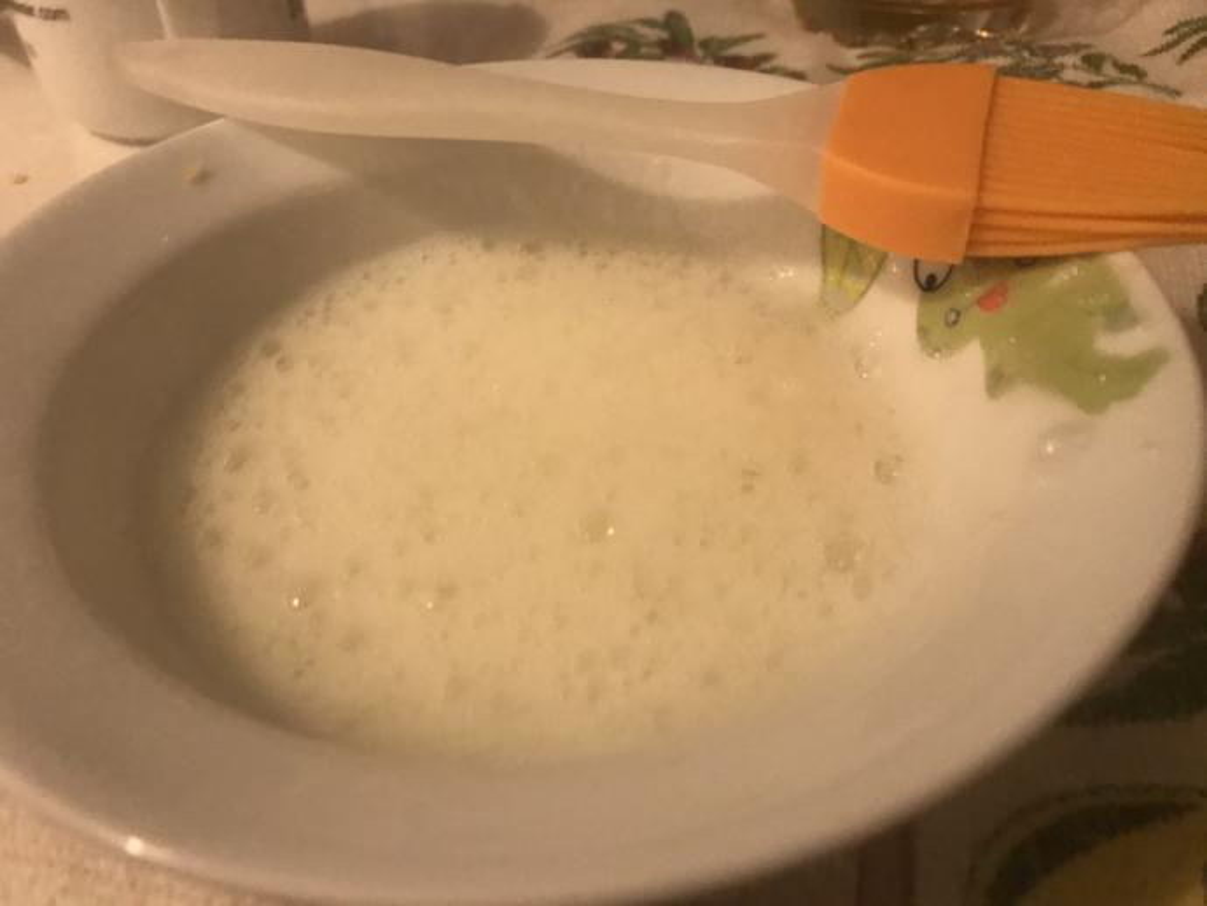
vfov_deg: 49.8
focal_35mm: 28
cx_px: 604
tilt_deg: -42.6
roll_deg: +3.2
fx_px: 977
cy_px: 453
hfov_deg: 63.4
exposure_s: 1/13
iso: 100
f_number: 1.8
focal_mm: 3.99
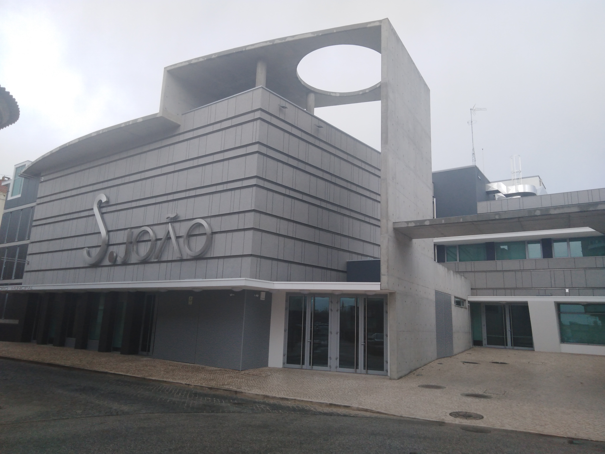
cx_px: 302
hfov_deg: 67.3
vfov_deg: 53.1
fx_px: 454
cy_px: 227
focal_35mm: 26
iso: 100
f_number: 2.2
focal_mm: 3.46
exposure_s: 1/653
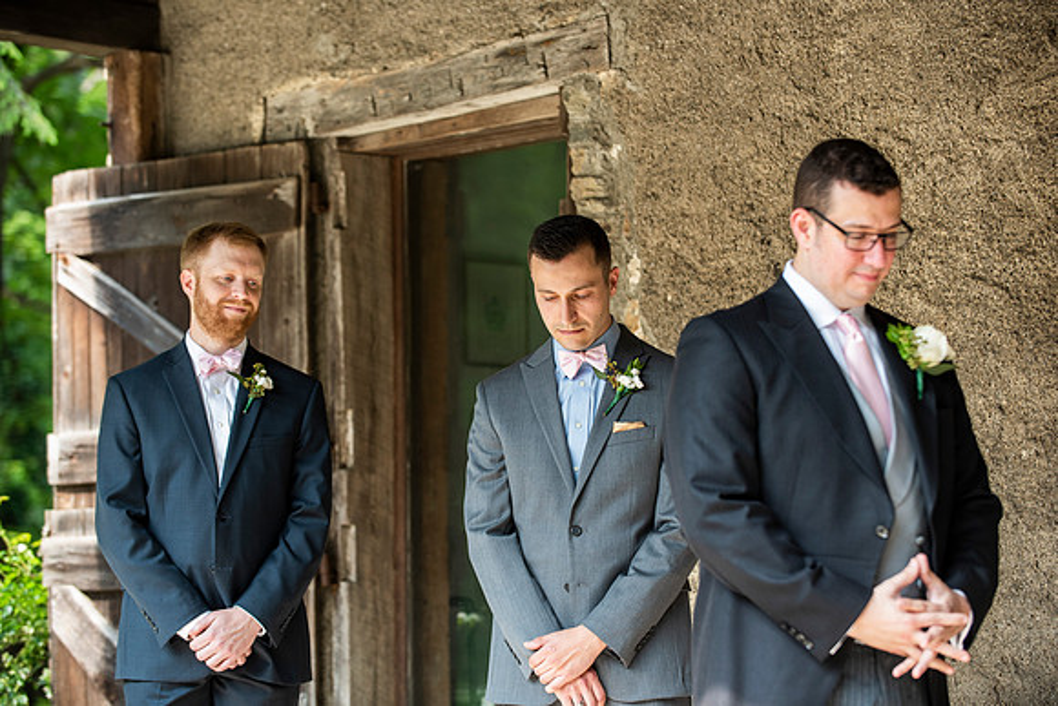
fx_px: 3086
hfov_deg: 19.5
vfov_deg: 13.0
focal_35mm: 105
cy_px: 353
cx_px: 529
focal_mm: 105
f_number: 3.5
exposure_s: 1/320
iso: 400
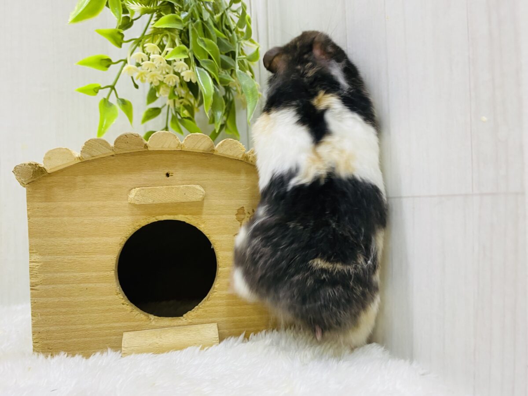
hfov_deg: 67.3
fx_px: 397
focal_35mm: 26
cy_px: 198
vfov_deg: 53.1
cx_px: 264
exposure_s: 1/50
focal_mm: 4.25
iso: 64
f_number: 1.8
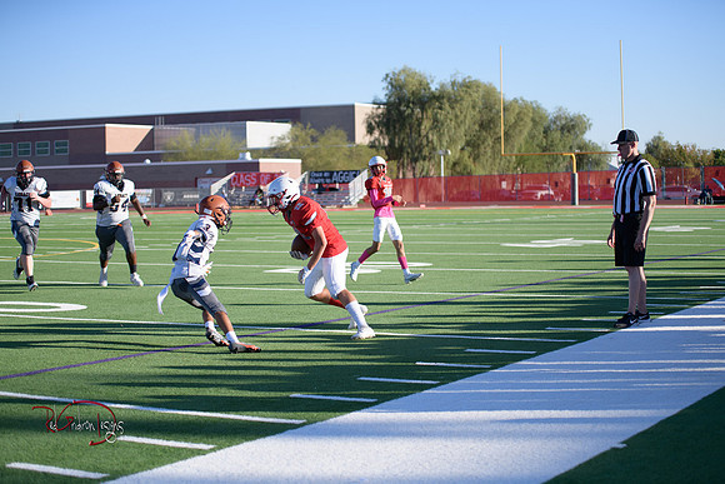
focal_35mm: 70
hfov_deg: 28.8
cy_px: 242
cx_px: 362
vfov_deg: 19.5
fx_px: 1410
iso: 450
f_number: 2.8
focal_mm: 70
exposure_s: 1/5000
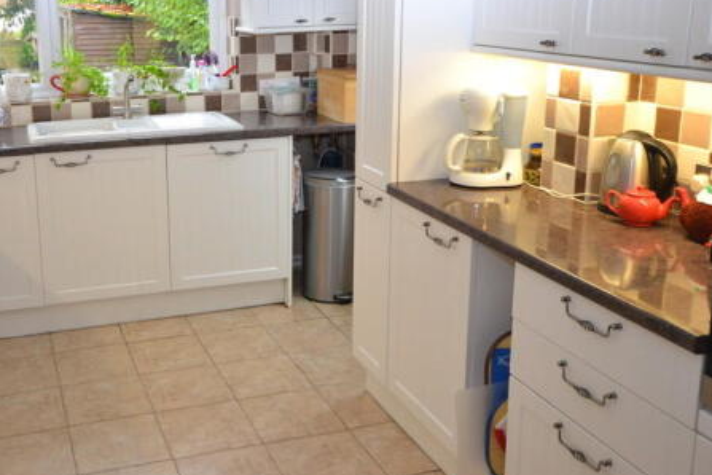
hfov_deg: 45.6
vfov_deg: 31.8
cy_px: 159
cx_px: 214
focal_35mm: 42
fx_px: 825
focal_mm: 19
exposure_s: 1/60
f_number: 5.6
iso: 1600
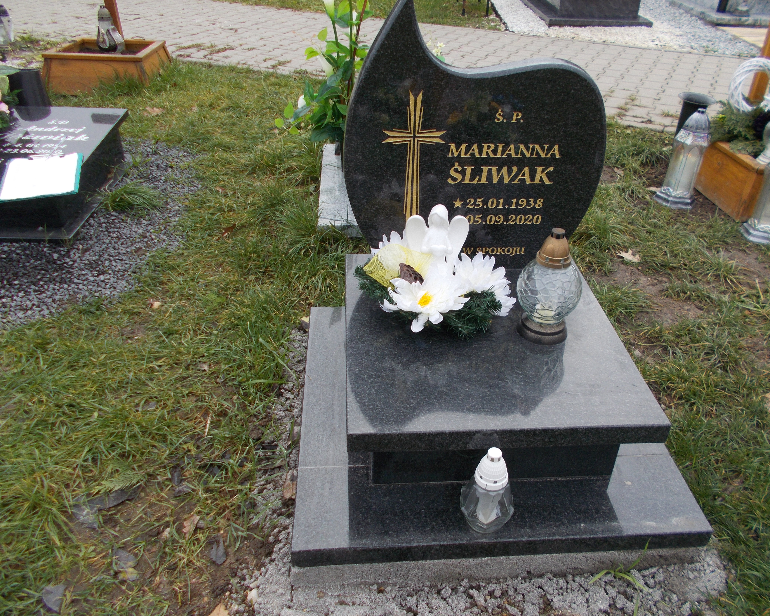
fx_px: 638
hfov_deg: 62.1
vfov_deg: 51.5
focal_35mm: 28
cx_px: 416
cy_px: 303
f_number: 3.2
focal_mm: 4.6
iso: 80
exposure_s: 1/160
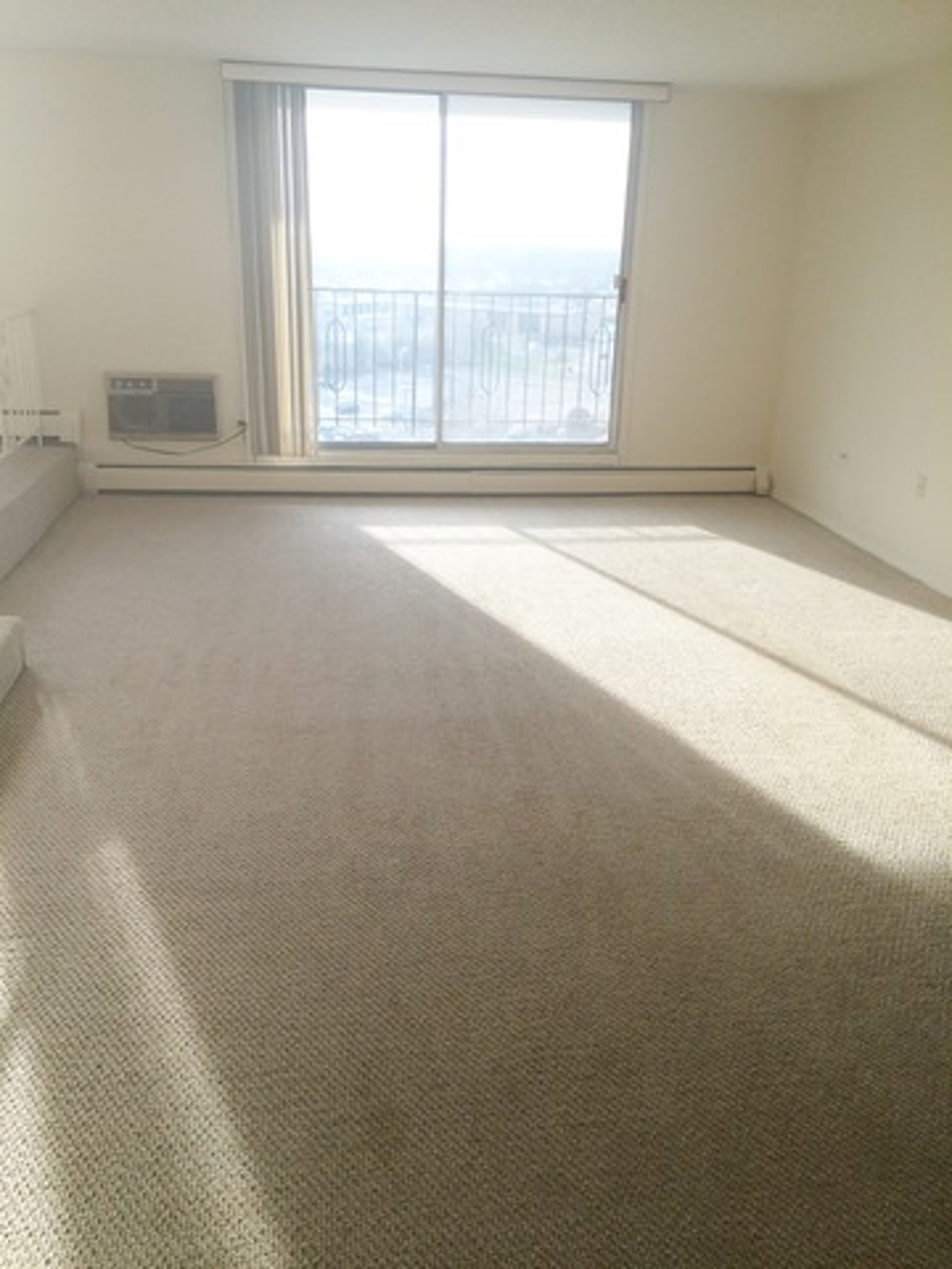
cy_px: 634
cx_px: 476
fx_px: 1063
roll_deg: -0.5
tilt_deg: -21.8
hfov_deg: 48.2
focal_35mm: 29
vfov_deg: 61.7
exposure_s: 1/120
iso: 64
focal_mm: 4.15
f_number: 2.2
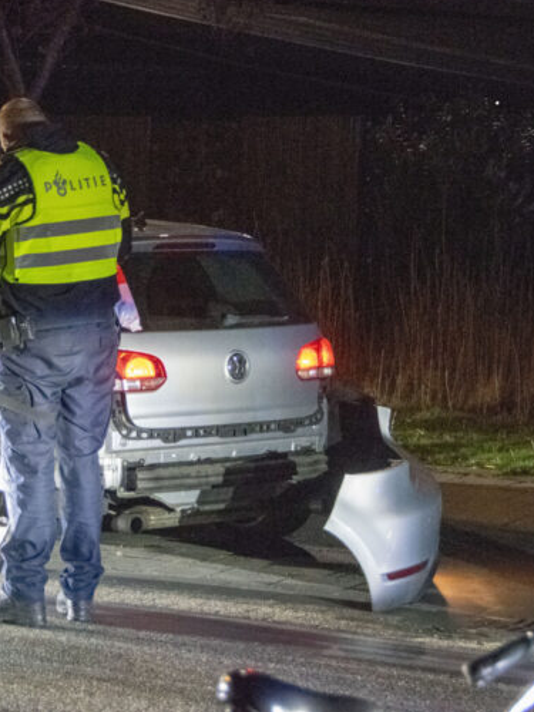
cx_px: 145
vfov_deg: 15.9
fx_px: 2550
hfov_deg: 11.9
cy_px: 356
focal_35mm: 124
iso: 6400
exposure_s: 1/25
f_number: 4.8
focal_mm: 56
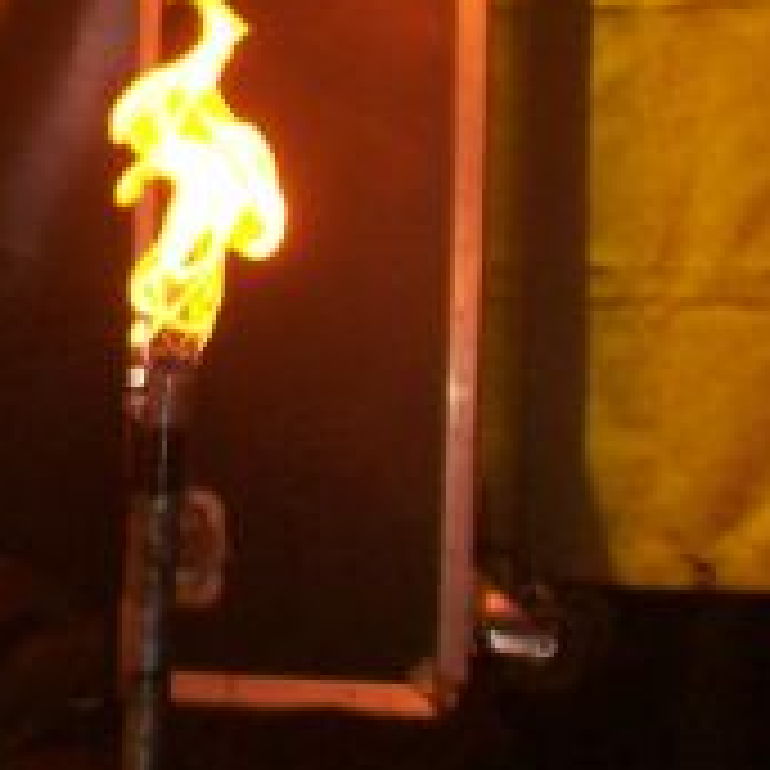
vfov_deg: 11.7
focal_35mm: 149
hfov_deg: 10.6
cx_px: -833
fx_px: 3750
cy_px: 203
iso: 80
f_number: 2.7
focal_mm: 6
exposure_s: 1/64
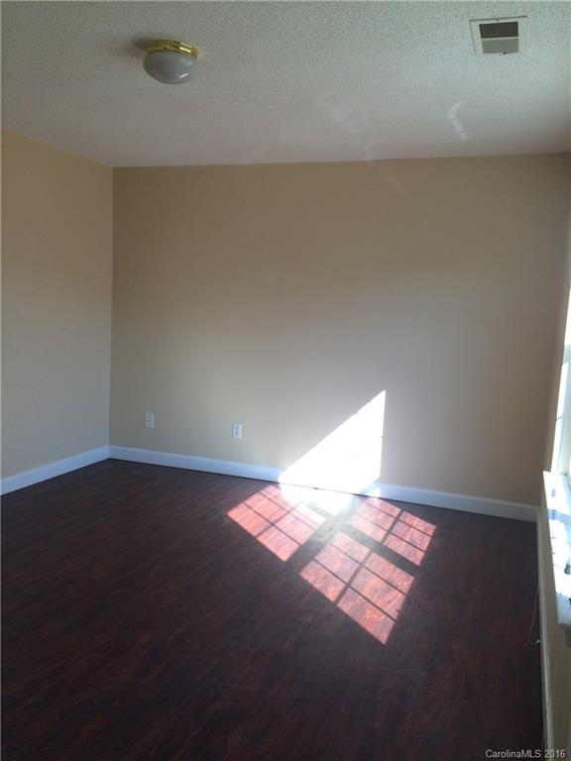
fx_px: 638
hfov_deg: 48.2
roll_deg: -1.9
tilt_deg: -5.4
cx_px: 286
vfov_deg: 61.7
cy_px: 380
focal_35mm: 29
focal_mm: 4.15
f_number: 2.2
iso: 40
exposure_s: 1/161
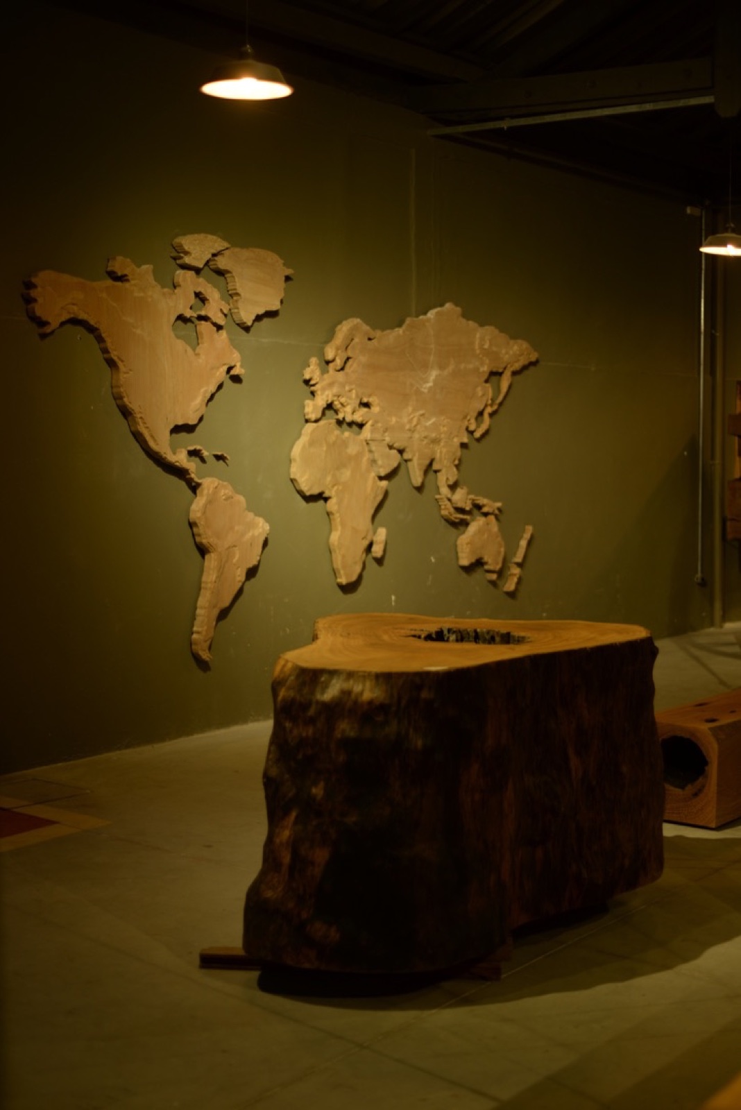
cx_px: 370
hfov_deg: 27.0
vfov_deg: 39.6
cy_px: 555
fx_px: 1542
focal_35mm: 50
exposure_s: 1/25
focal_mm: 50
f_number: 1.8
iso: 100
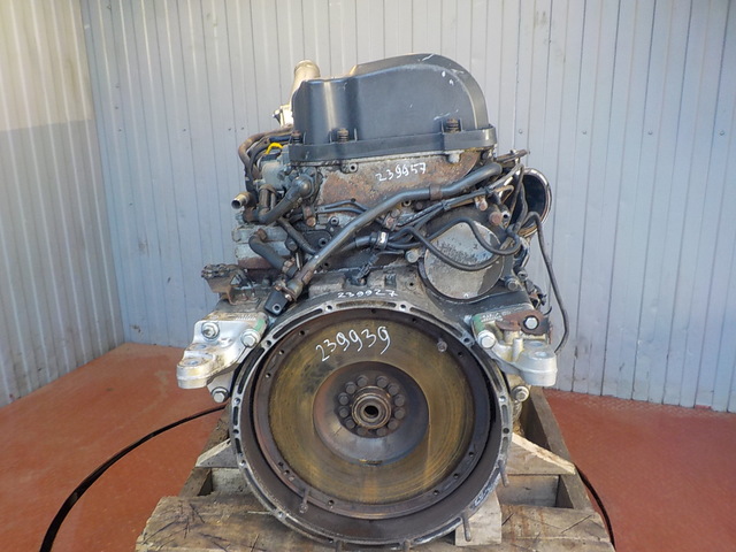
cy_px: 276
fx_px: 638
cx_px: 368
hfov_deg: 60.0
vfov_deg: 46.8
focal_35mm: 30
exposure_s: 1/30
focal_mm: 4.1
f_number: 3.3
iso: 125
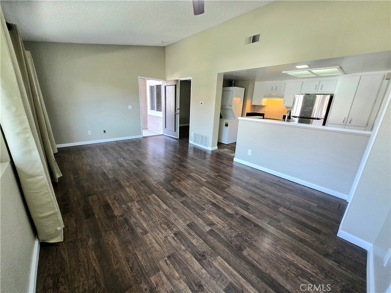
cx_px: 196
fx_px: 147
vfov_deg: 89.9
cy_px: 146
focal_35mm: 13
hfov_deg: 106.2
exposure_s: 1/60.2
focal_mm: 1.7
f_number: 2.2
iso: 200
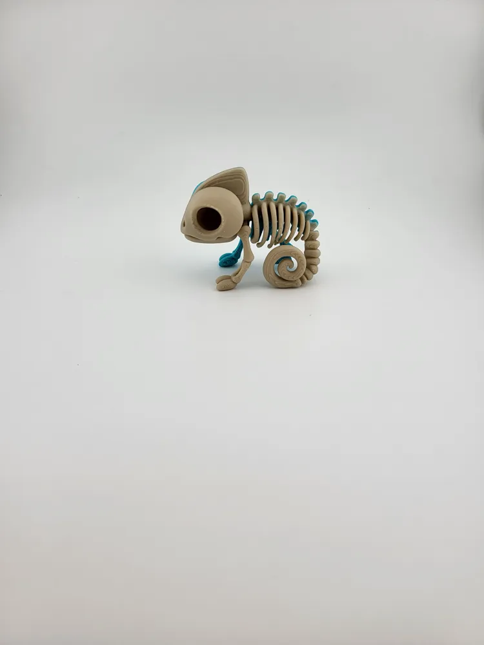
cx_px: 242
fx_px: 447
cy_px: 322
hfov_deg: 56.8
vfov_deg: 71.6
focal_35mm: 24
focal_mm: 5
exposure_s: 1/280
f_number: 1.8
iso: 50
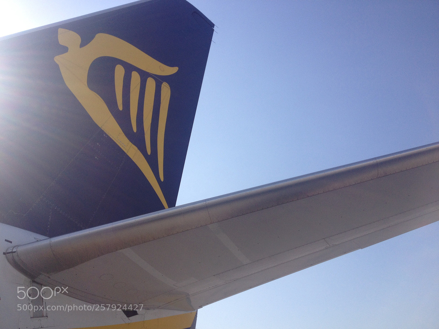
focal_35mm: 35
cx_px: 220
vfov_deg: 40.7
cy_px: 164
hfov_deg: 52.6
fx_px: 444
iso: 50
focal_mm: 4.28
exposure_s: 1/2208
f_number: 2.4
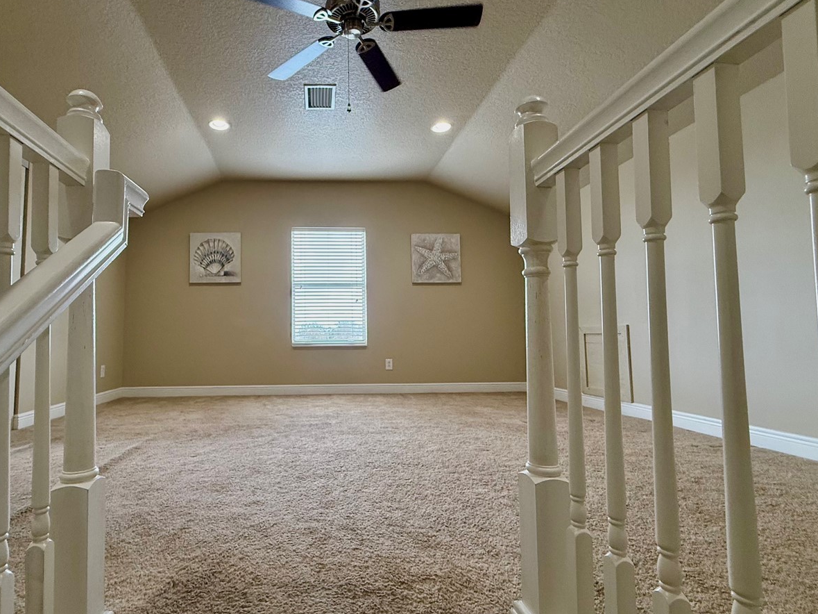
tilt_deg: +4.0
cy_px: 310
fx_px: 449
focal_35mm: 19
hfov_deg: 83.8
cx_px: 335
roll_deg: +0.7
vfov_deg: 68.7
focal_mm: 2.22
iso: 250
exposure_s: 1/120
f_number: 2.2
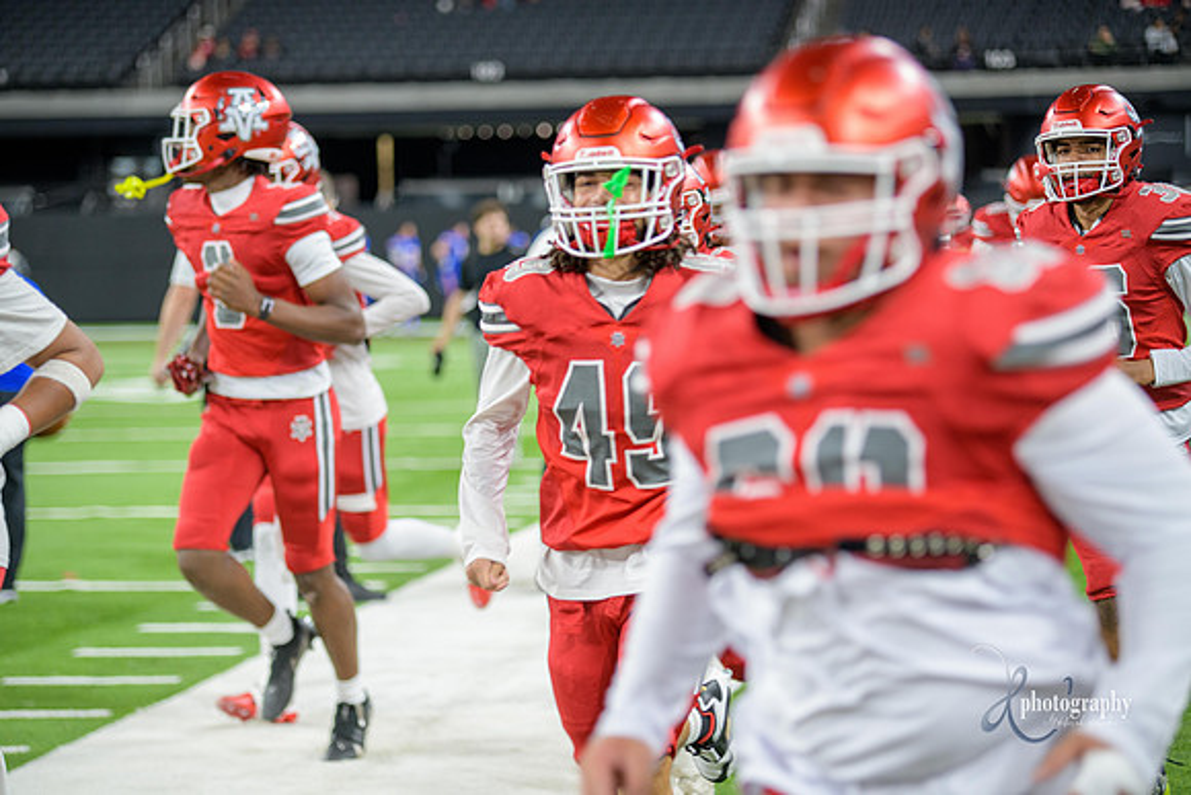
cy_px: 398
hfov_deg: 18.3
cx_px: 596
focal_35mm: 112
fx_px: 3706
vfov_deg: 12.2
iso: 1250
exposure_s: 1/400
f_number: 2.8
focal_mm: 112
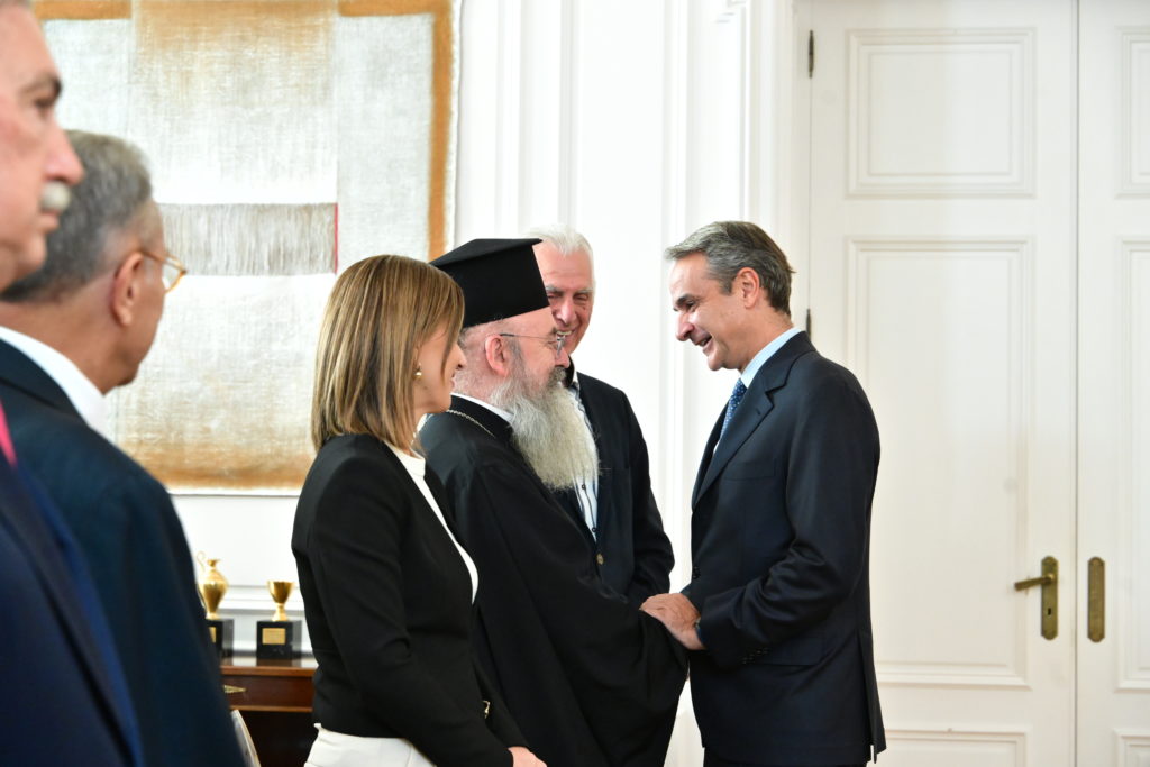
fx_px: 2396
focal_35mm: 75
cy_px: 384
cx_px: 575
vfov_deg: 18.2
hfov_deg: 27.0
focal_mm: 75
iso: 8000
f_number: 5.6
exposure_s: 1/400
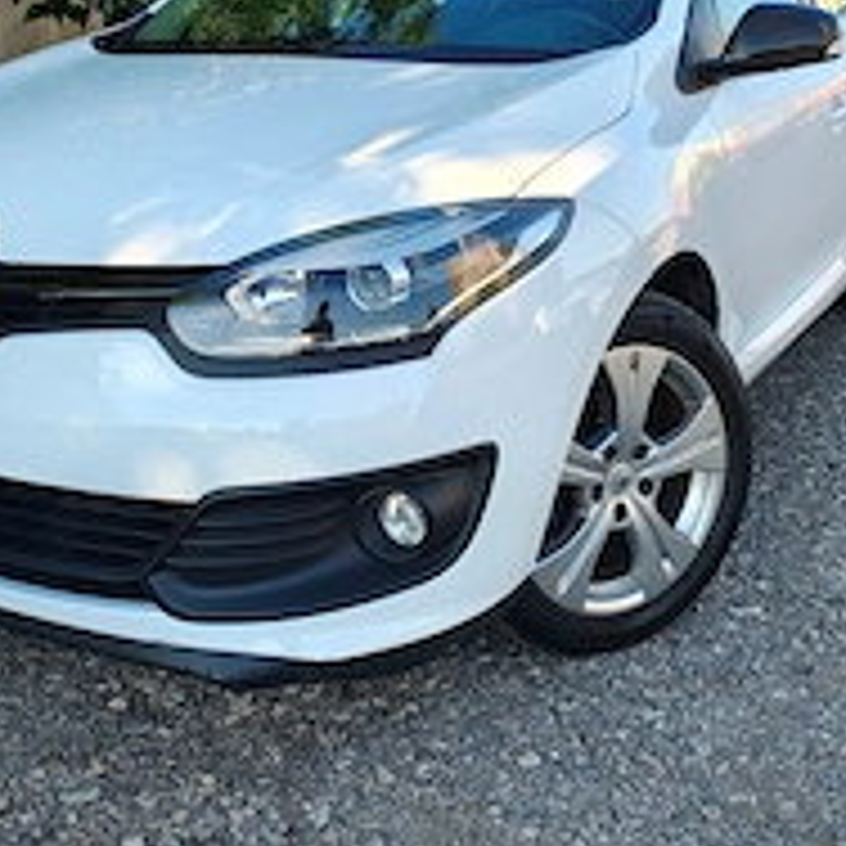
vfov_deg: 34.9
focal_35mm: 47
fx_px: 1300
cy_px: 162
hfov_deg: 35.9
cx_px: 342
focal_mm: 5.89
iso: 100
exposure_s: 1/241
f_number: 1.4
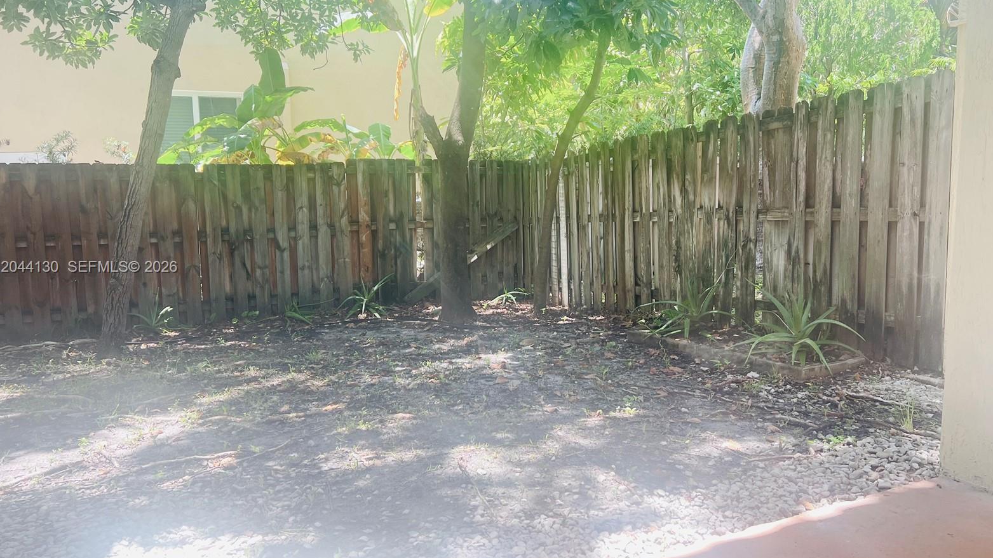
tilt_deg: -5.9
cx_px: 488
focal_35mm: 29
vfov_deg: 40.2
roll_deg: +1.2
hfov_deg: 66.1
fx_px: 764
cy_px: 268
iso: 100
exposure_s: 1/121
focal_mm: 5.7
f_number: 1.5
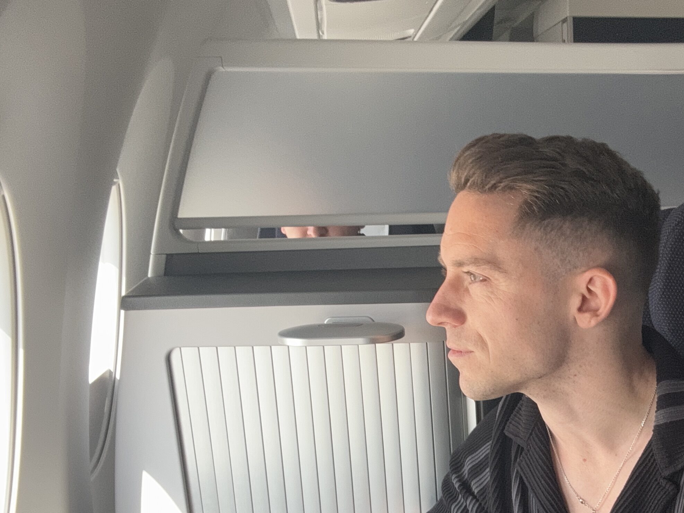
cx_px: 599
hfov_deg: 38.0
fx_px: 929
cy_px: 458
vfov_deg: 29.6
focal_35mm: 47
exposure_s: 1/95
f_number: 1.9
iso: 32
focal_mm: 2.69
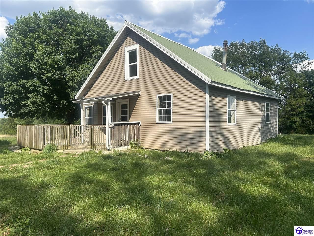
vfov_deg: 53.1
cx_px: 157
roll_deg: +0.0
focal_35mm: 26
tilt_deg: -0.7
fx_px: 236
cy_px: 118
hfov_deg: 67.3
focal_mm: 5.7
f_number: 1.5
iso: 50
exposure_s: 1/3356
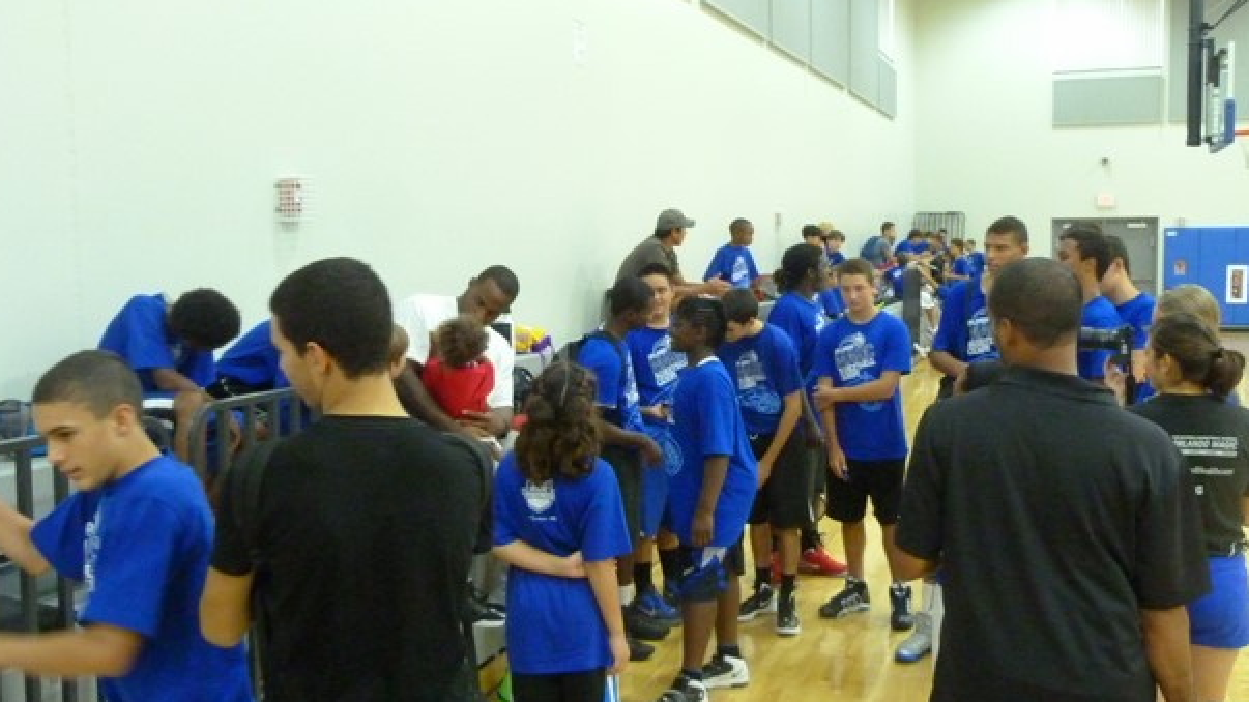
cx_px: 638
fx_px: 1225
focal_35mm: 37
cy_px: 346
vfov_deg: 32.0
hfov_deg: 54.0
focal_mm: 5.7
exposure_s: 1/30
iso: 800
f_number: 3
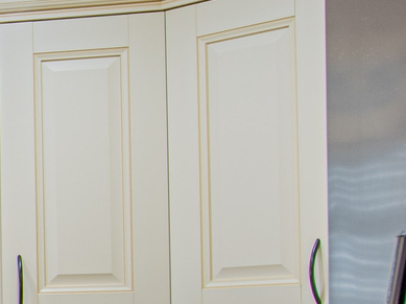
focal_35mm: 118
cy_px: 342
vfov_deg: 12.3
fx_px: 1383
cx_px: -619
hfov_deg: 12.4
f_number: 9
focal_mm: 14
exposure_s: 1
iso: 64
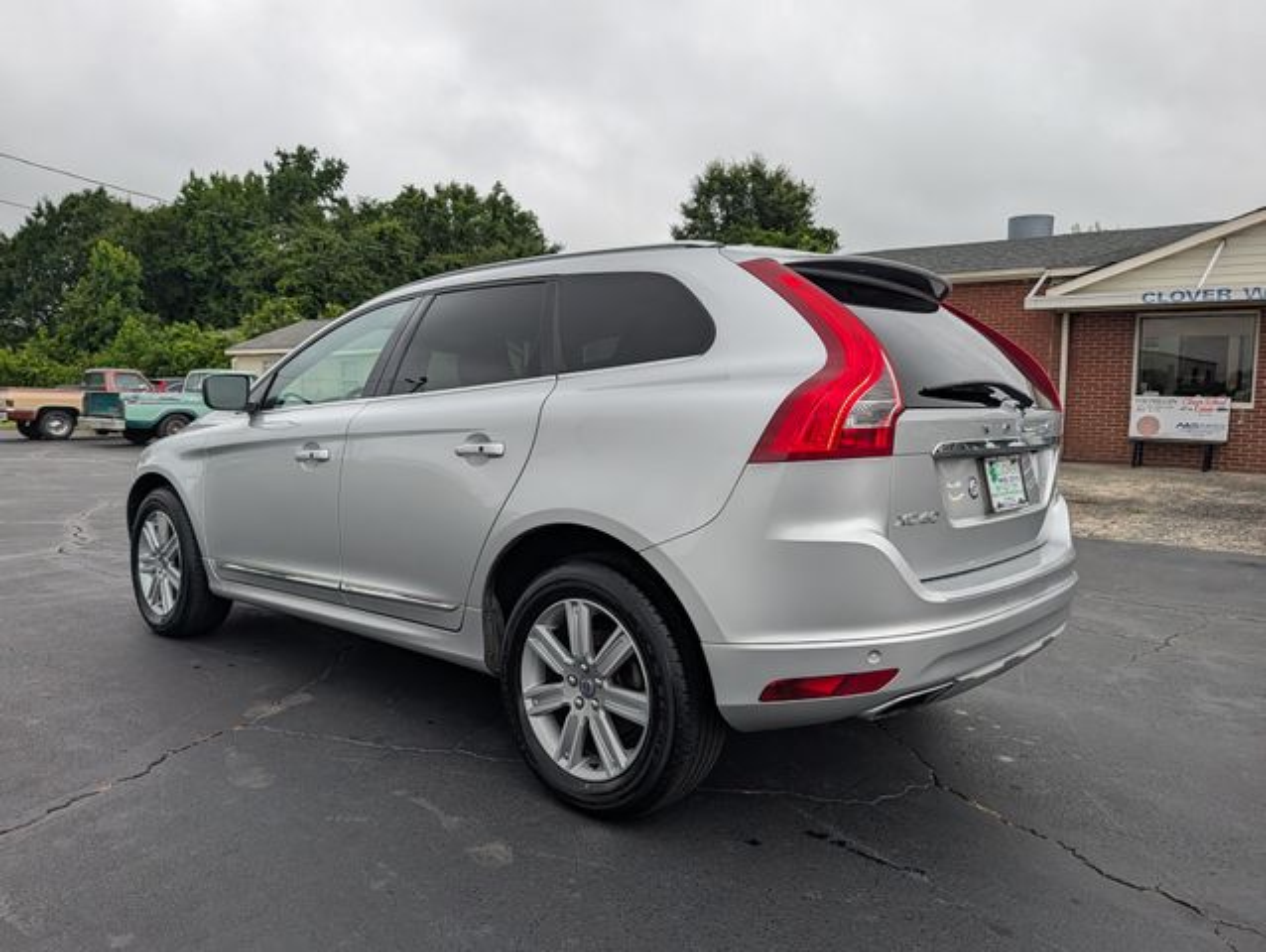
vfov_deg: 56.9
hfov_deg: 71.5
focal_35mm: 24
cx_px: 633
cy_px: 476
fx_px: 879
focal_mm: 6.9
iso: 301
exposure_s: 1/1548
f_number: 1.68
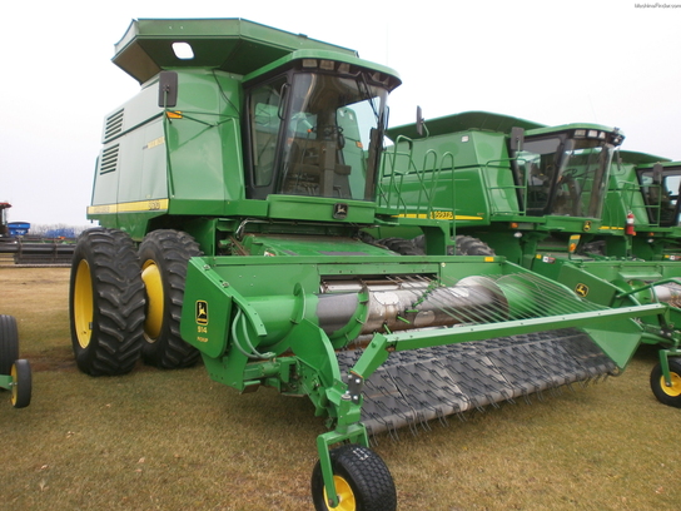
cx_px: 340
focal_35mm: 27
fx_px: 531
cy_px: 256
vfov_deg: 51.4
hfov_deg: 65.3
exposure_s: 1/125
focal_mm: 4.8
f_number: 2.9
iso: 100
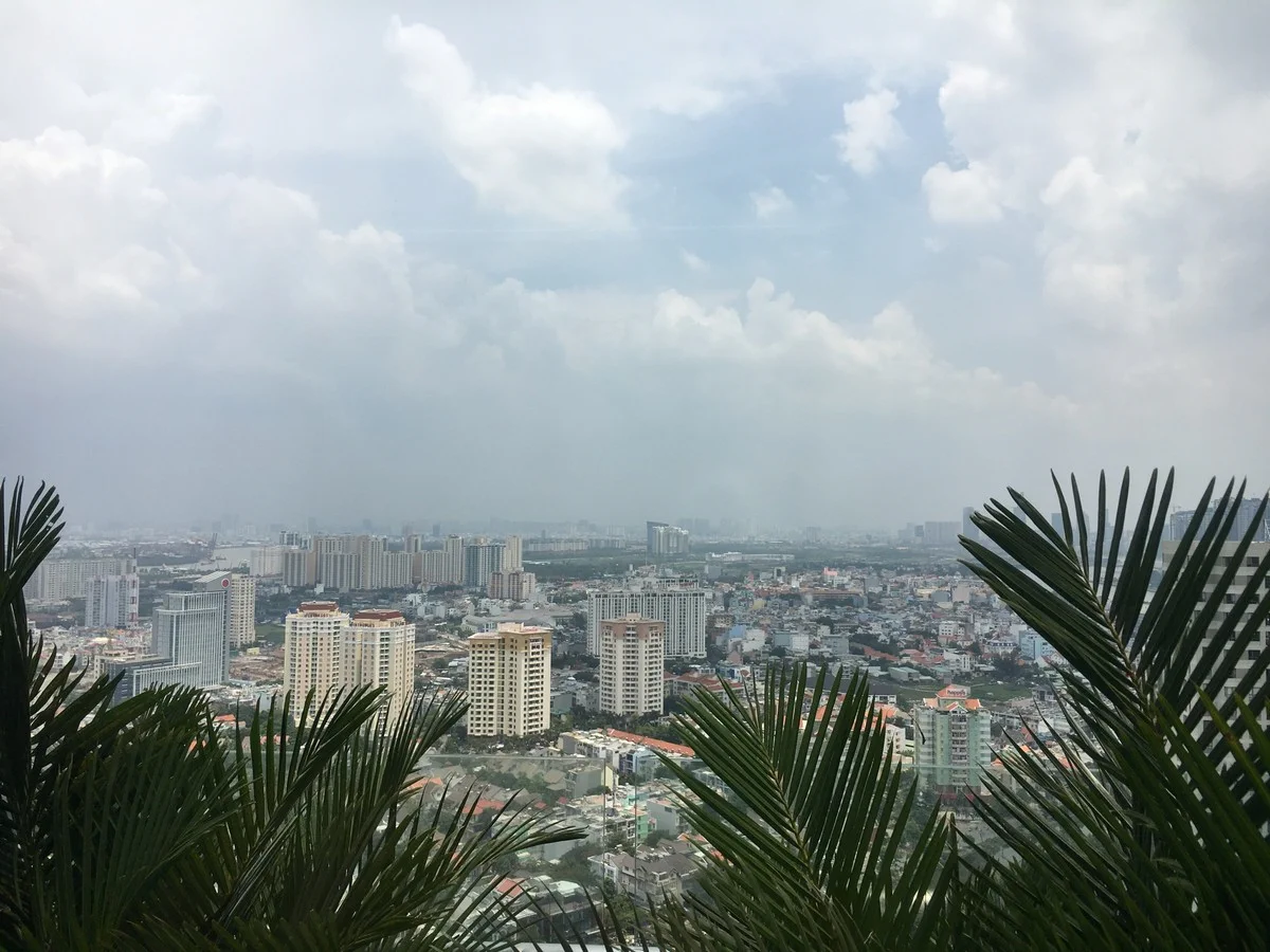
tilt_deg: +2.0
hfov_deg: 61.7
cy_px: 476
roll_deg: -1.2
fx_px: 1064
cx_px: 635
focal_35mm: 29
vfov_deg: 48.2
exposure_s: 1/2849
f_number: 2.2
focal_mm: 4.15
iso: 25
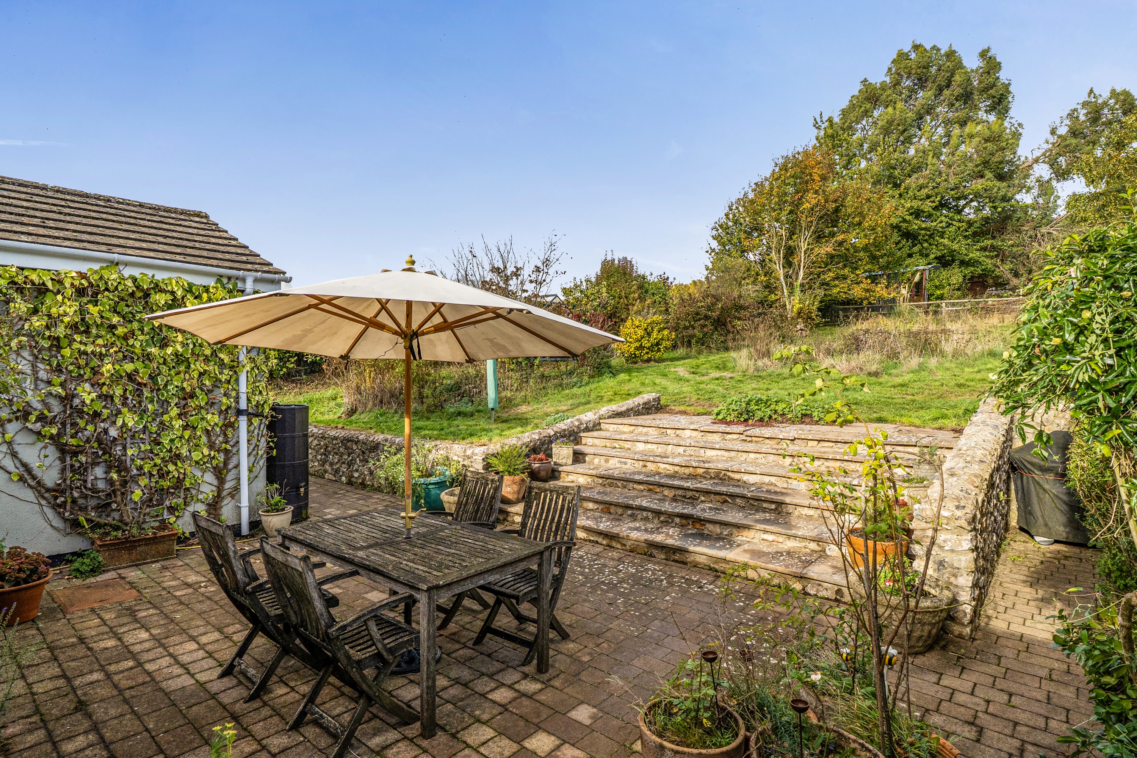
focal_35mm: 18
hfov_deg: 90.0
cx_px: 568
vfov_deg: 67.4
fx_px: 568
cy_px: 379
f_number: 8
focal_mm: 12
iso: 400
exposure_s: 1/640
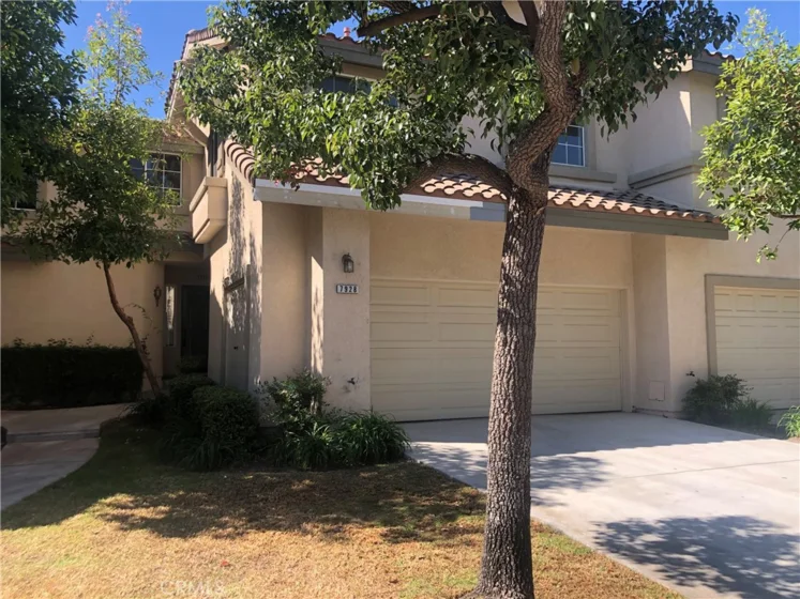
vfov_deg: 49.7
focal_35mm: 28
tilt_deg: +2.8
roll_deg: +0.7
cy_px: 300
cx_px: 400
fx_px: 647
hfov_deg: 63.5
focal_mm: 3.99
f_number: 1.8
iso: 20
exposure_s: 1/727
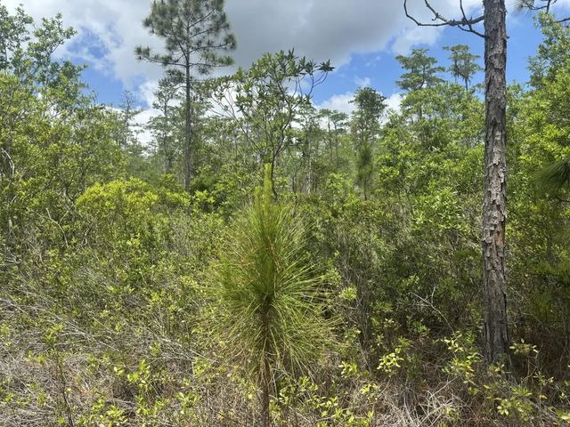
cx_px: 285
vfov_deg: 53.1
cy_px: 214
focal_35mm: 26
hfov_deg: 67.3
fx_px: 428
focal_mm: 5.96
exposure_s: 1/2398
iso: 50
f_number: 1.6
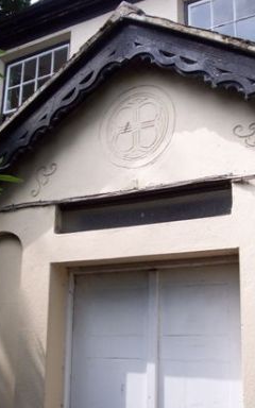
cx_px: 129
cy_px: 221
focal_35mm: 47
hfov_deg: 27.4
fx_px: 523
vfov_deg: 42.6
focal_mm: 8
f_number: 4.8
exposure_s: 1/250
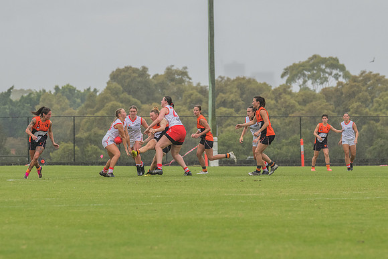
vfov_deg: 3.2
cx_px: 157
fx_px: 4592
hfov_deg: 4.8
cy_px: 97
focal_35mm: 426
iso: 800
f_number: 8
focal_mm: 270
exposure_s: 1/1600
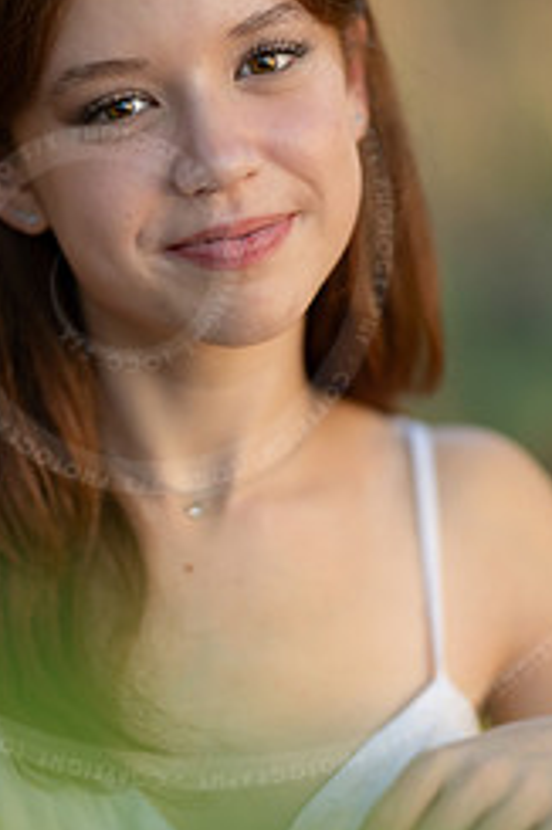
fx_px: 3593
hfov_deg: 8.8
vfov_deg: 13.2
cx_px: 159
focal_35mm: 156
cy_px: 349
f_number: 1.2
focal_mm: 85
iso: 160
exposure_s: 1/320
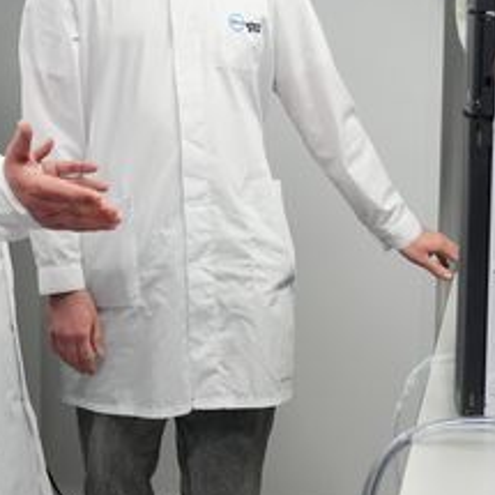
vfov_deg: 19.0
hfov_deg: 19.0
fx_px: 1472
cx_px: 128
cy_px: 143
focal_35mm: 91
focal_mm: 33
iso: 4000
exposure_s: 1/640
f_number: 4.5
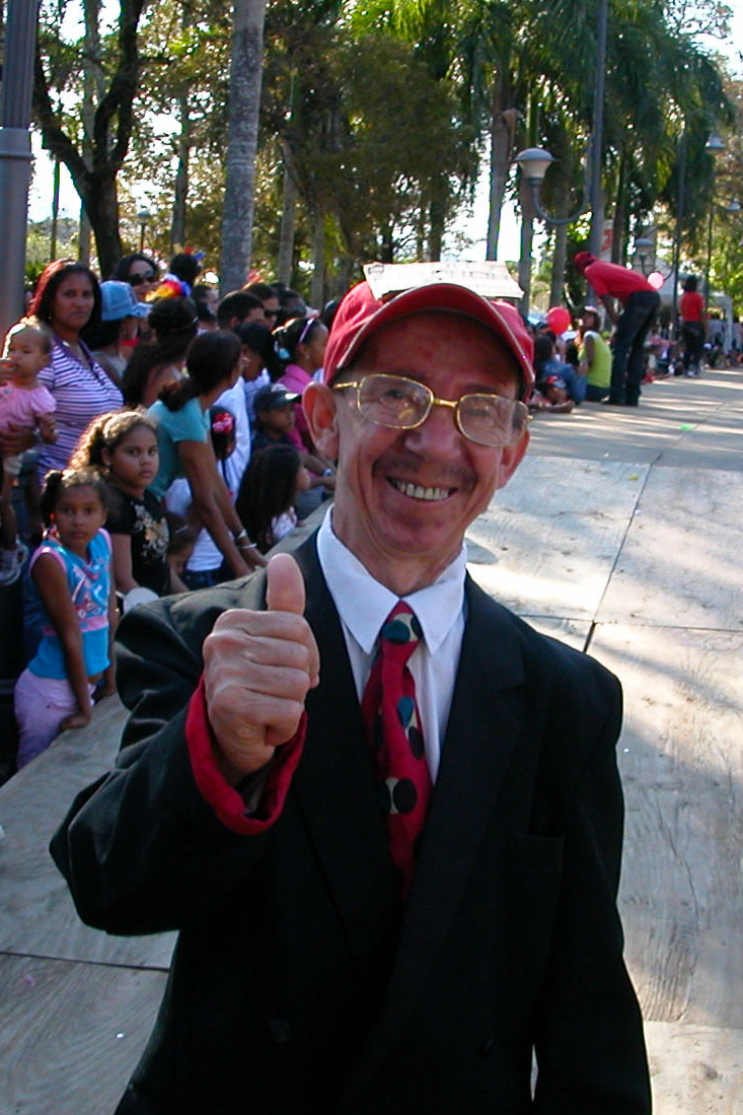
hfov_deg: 24.2
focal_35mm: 56
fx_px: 1733
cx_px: 427
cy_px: 576
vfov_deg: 35.6
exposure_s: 1/126
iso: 100
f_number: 4.5
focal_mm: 5.6
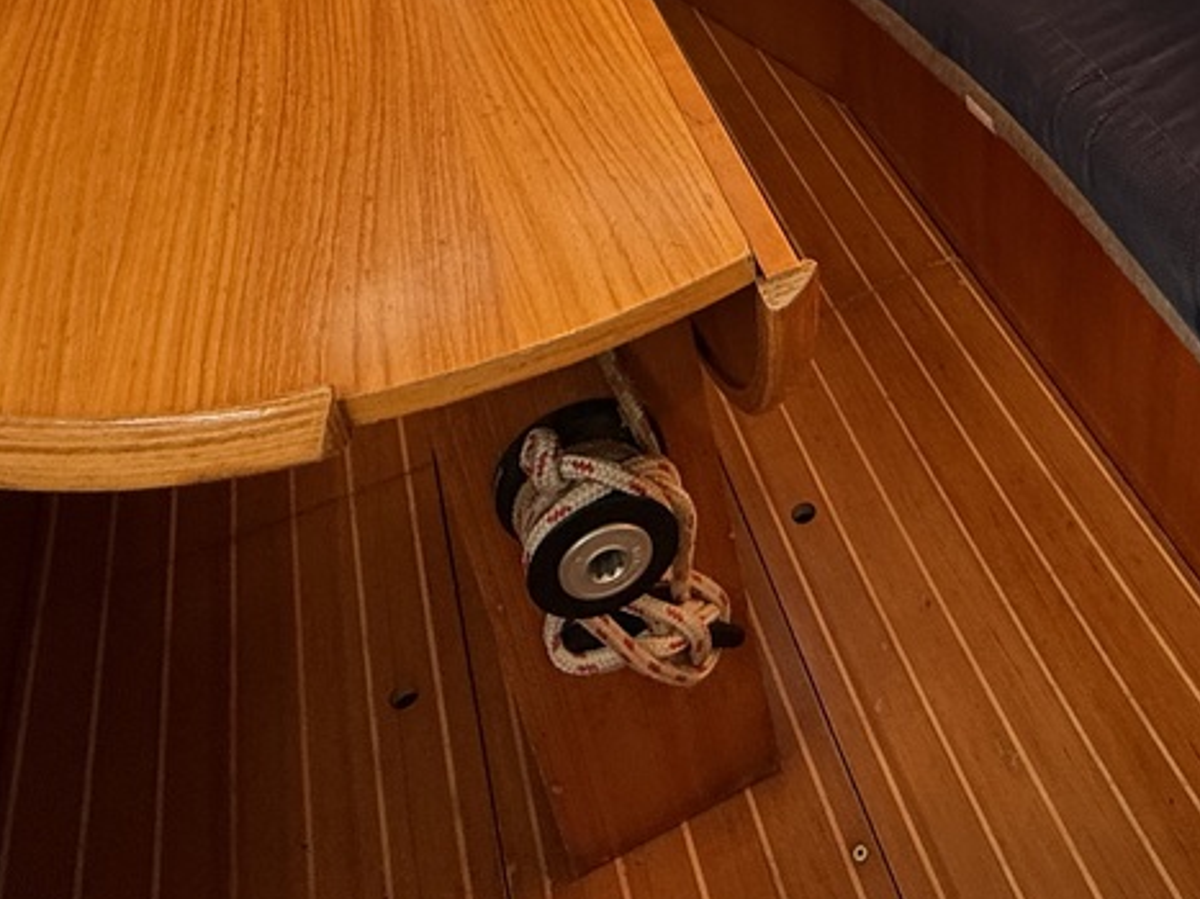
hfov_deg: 47.5
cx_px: 1020
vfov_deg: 35.0
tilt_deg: -29.0
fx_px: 1248
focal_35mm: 36
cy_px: -46
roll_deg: +2.1
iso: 200
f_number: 2.2
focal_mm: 2.22
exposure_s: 1/99
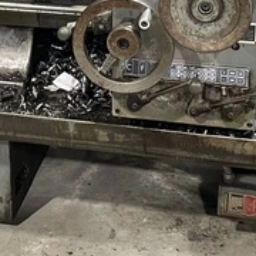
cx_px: 92
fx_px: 803
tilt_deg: -17.8
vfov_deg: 17.4
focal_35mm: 96
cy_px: -32
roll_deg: +0.2
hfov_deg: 18.1
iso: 500
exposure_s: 1/30
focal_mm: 4.2
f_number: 1.6
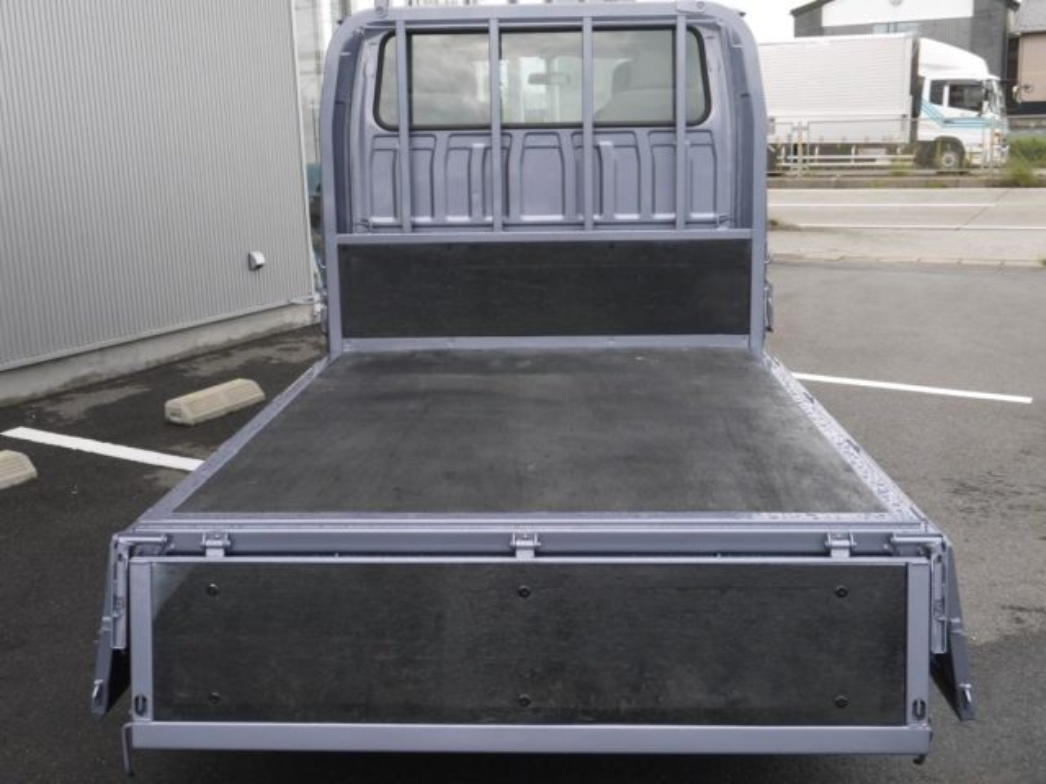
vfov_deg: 36.0
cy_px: 392
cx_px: 523
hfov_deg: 46.8
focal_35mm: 40
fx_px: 1209
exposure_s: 1/160
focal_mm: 20
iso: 160
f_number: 5.6
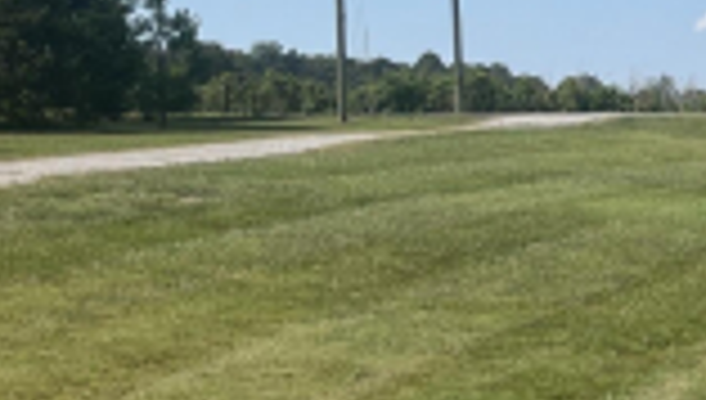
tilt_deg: -5.7
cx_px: 1126
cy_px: 301
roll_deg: +1.0
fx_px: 2251
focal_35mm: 120
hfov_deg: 16.0
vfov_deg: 10.1
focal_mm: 5.1
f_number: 1.6
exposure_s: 1/3311
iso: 50
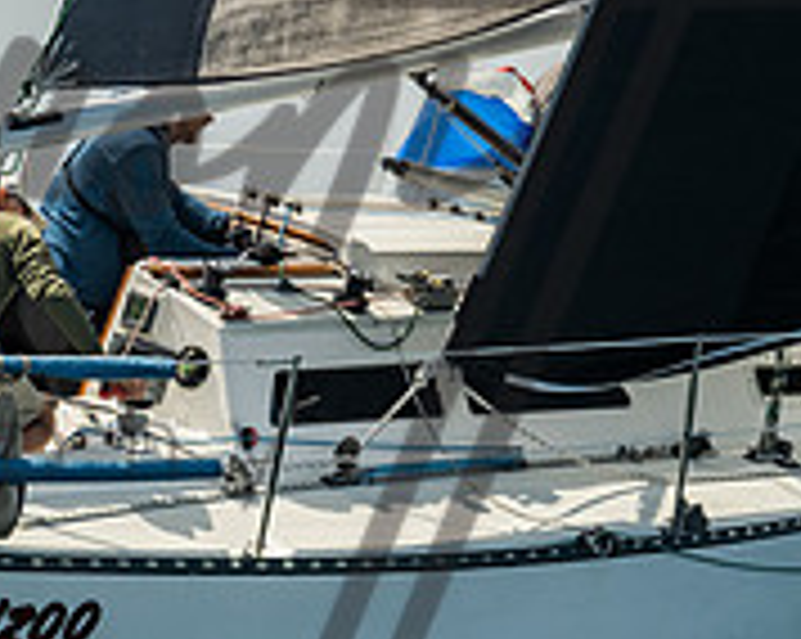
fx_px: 11485
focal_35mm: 485
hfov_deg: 4.0
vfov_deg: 3.2
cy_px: 133
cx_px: -118
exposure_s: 1/640
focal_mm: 135
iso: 320
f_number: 6.3
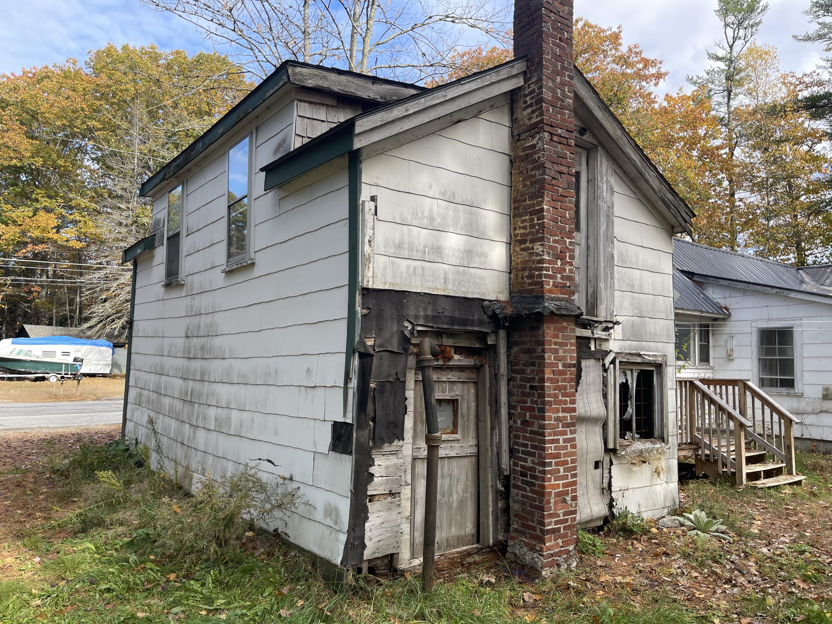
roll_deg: -0.6
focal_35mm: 25
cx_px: 416
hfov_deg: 69.4
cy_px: 312
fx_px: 601
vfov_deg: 54.9
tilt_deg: +4.8
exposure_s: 1/722
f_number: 1.6
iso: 32
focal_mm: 5.1
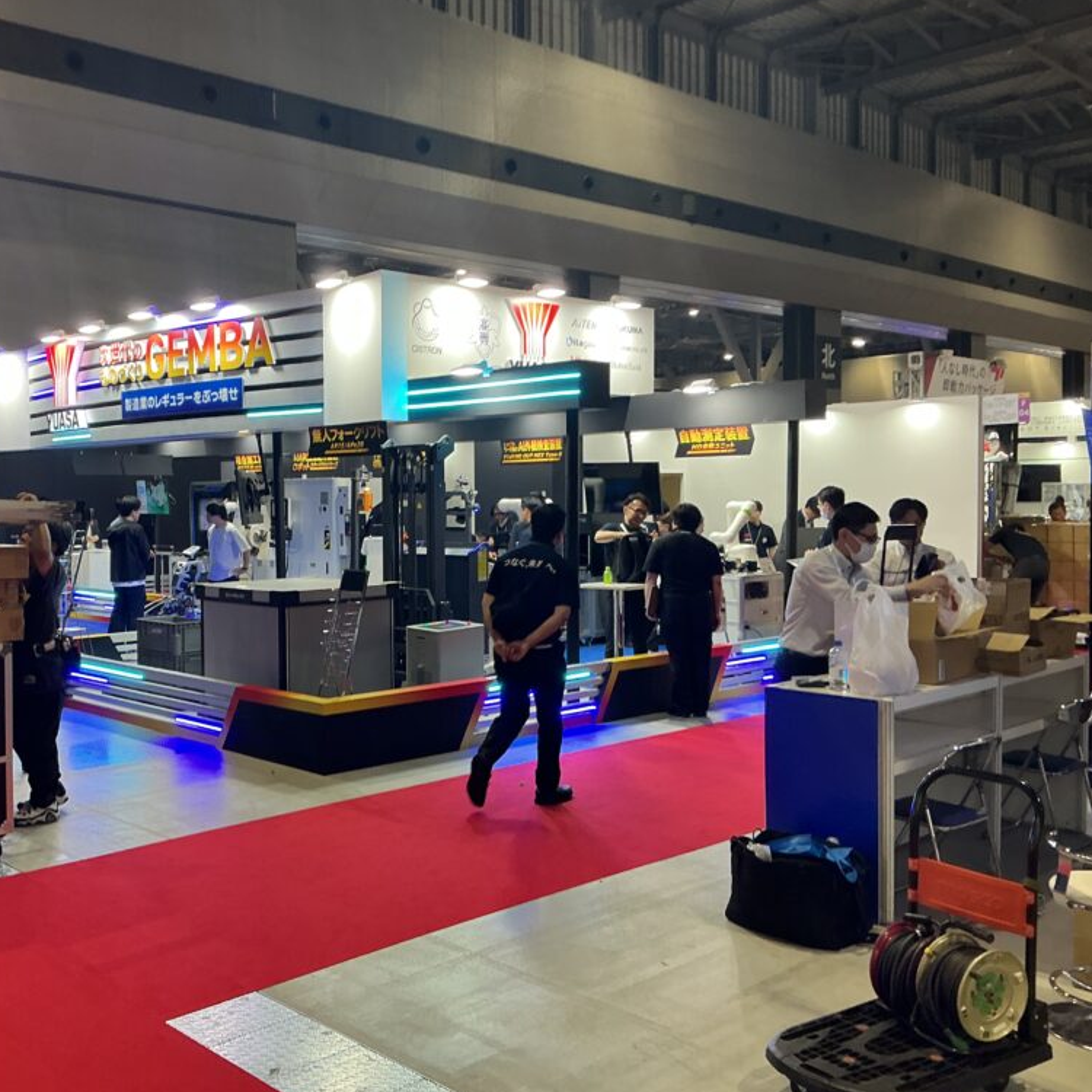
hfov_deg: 46.4
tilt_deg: -4.5
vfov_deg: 47.2
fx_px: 1249
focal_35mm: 35
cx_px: 355
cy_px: 543
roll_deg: +0.6
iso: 50
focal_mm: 3
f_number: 1.8
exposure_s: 1/60
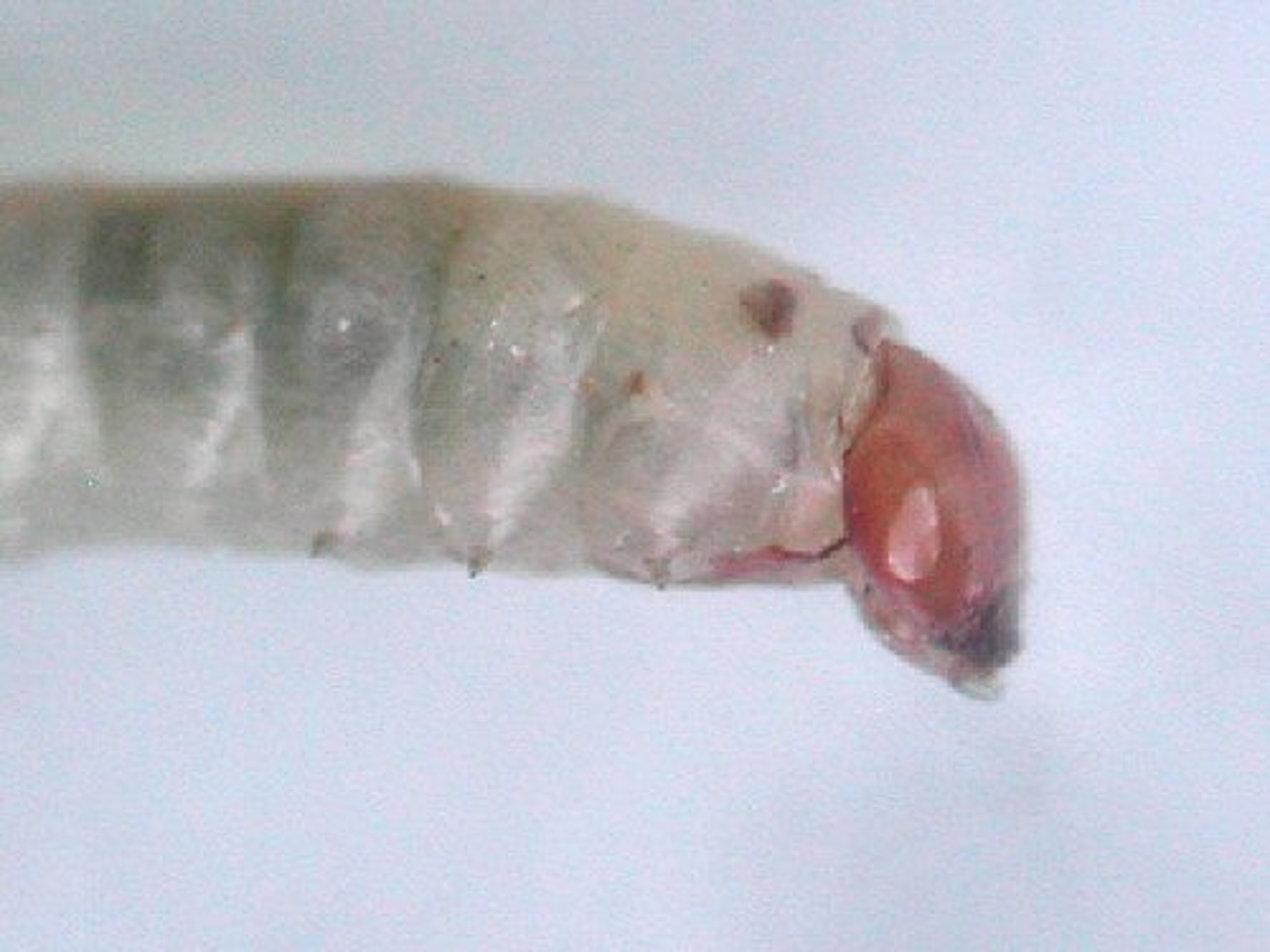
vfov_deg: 37.7
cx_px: 635
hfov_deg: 49.0
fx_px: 1394
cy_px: 476
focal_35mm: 38
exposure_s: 1/25.8
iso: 100
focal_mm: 8
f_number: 2.8
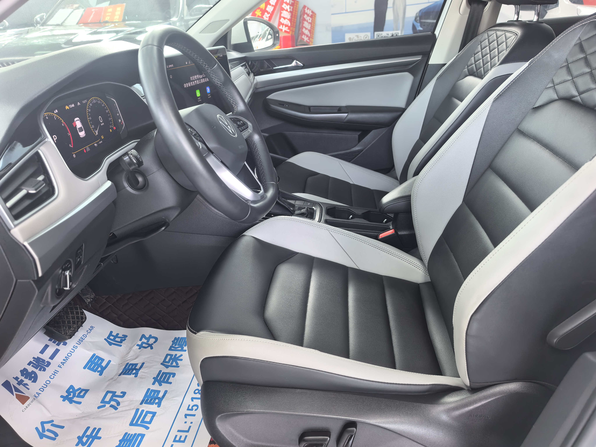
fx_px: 413
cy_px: 224
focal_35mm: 24
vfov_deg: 56.8
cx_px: 298
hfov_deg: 71.6
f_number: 2
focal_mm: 8.5
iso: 250
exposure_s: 1/50
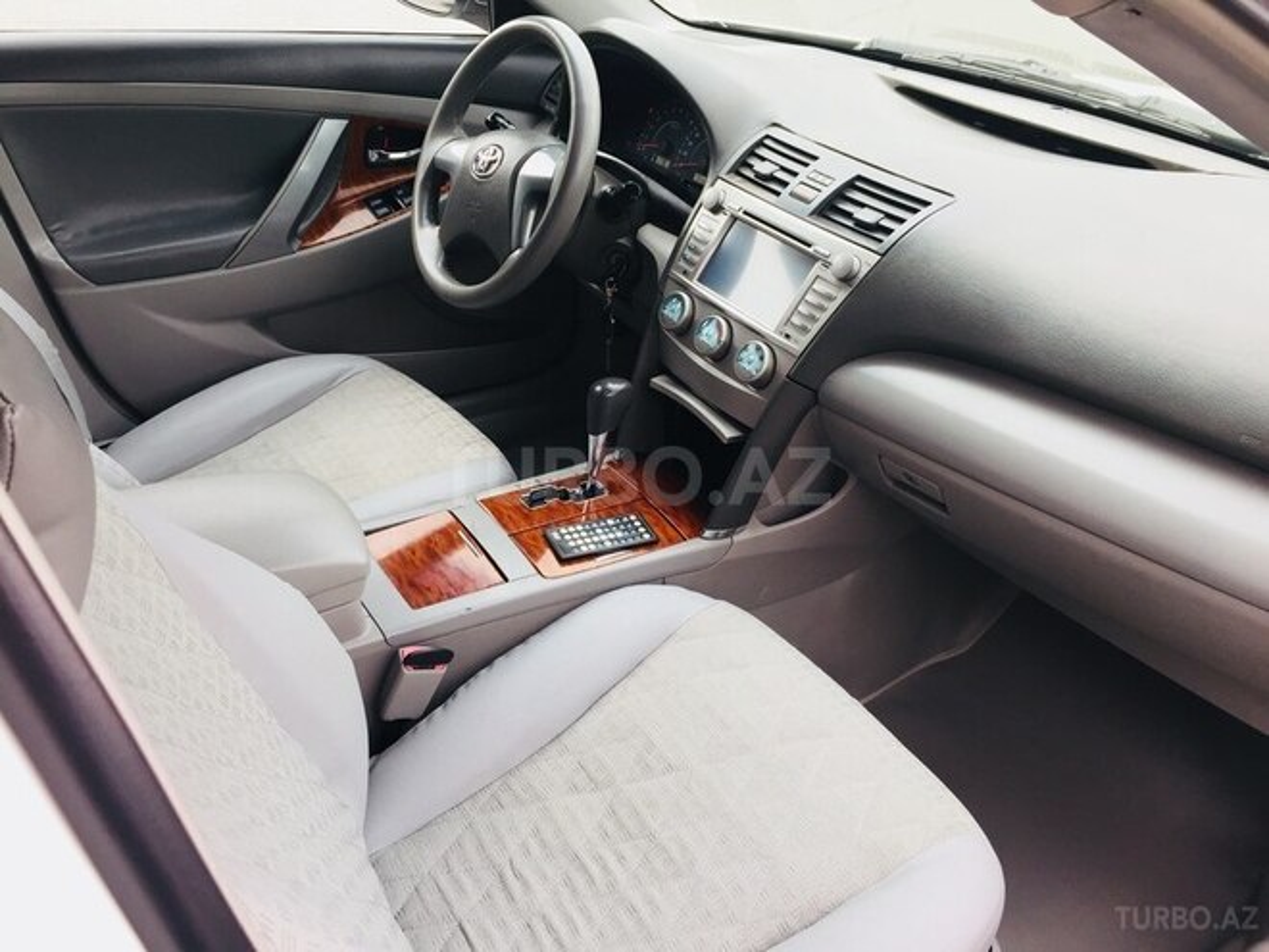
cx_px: 634
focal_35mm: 29
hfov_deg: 61.7
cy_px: 476
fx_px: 1063
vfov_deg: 48.2
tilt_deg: -33.8
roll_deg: -5.0
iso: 40
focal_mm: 4.15
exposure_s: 1/100
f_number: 2.2
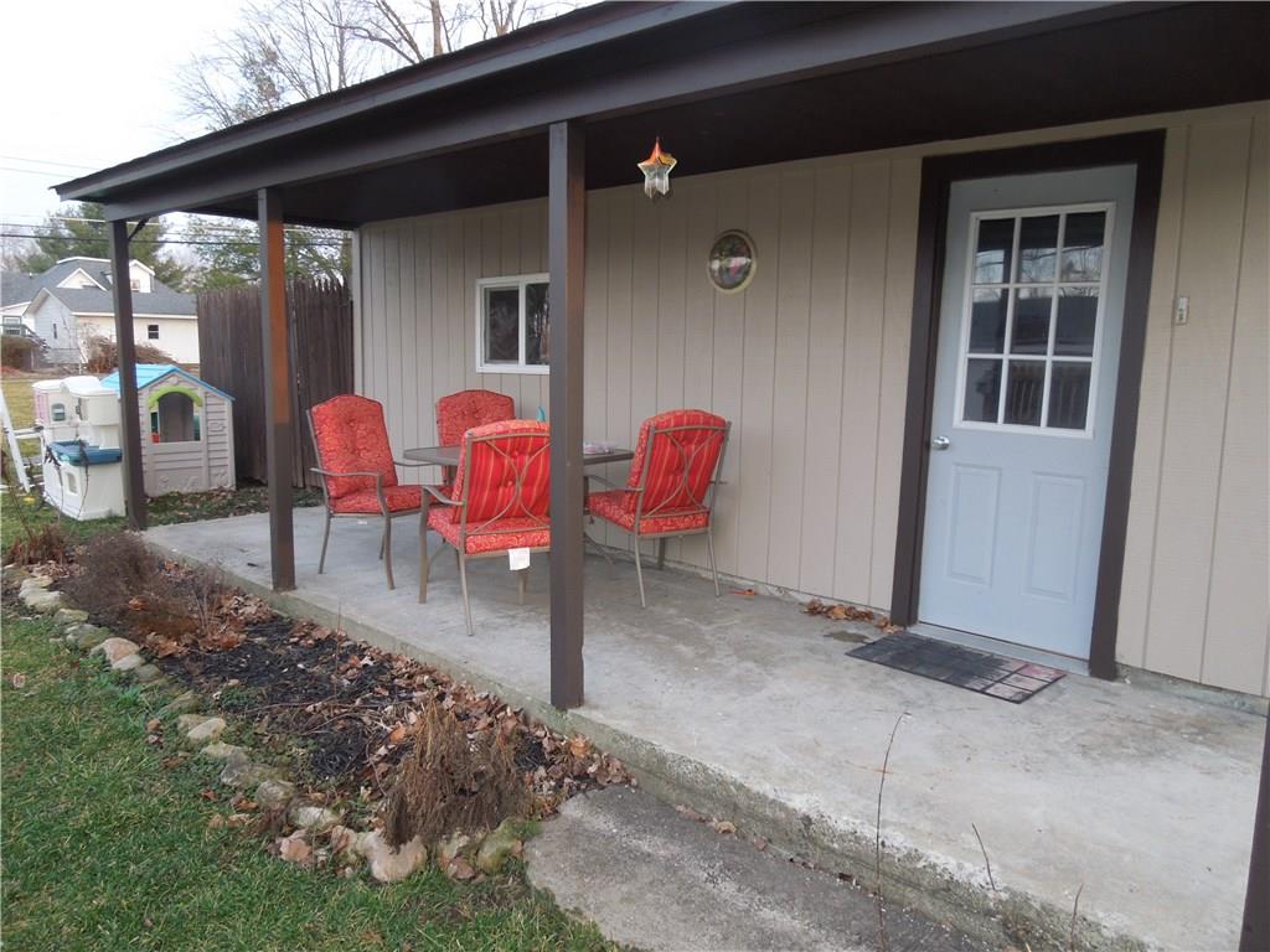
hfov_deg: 69.4
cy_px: 476
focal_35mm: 25
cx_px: 635
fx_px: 917
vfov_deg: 54.9
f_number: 3.3
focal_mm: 4.5
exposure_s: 1/40
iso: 180
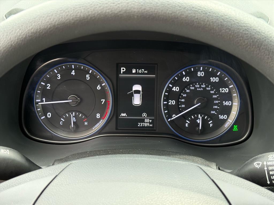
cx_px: 137
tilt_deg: -26.4
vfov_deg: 30.3
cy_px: 102
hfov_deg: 39.7
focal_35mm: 48
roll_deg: +0.1
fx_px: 380
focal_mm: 6.76
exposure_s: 1/148
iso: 160
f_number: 1.78
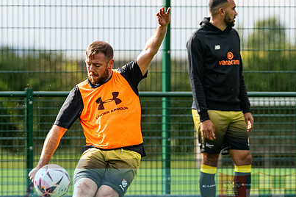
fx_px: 5011
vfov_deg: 2.3
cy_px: 119
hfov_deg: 3.4
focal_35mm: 610
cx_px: 198
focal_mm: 290
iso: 400
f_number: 4
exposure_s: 1/1000
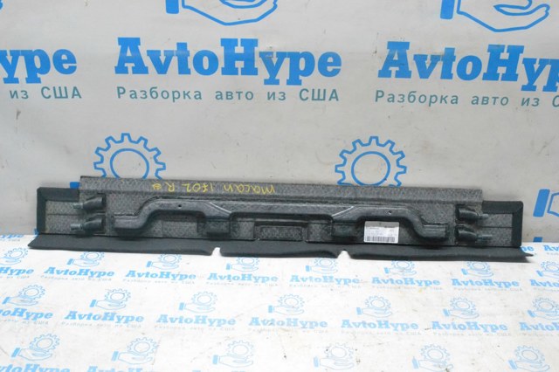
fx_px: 559
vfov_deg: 36.8
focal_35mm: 36
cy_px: 186
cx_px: 280
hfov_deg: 53.2
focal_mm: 24
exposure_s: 1/160
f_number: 10
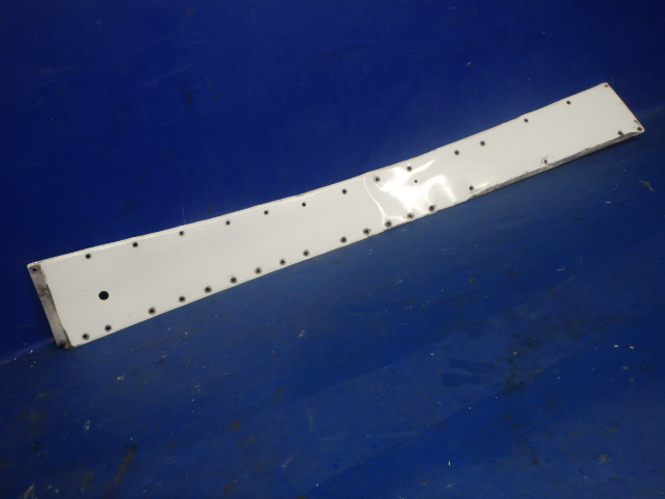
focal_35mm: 28
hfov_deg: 63.4
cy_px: 250
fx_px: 538
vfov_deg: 49.7
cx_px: 332
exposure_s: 1/30
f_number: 3.9
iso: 250
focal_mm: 5
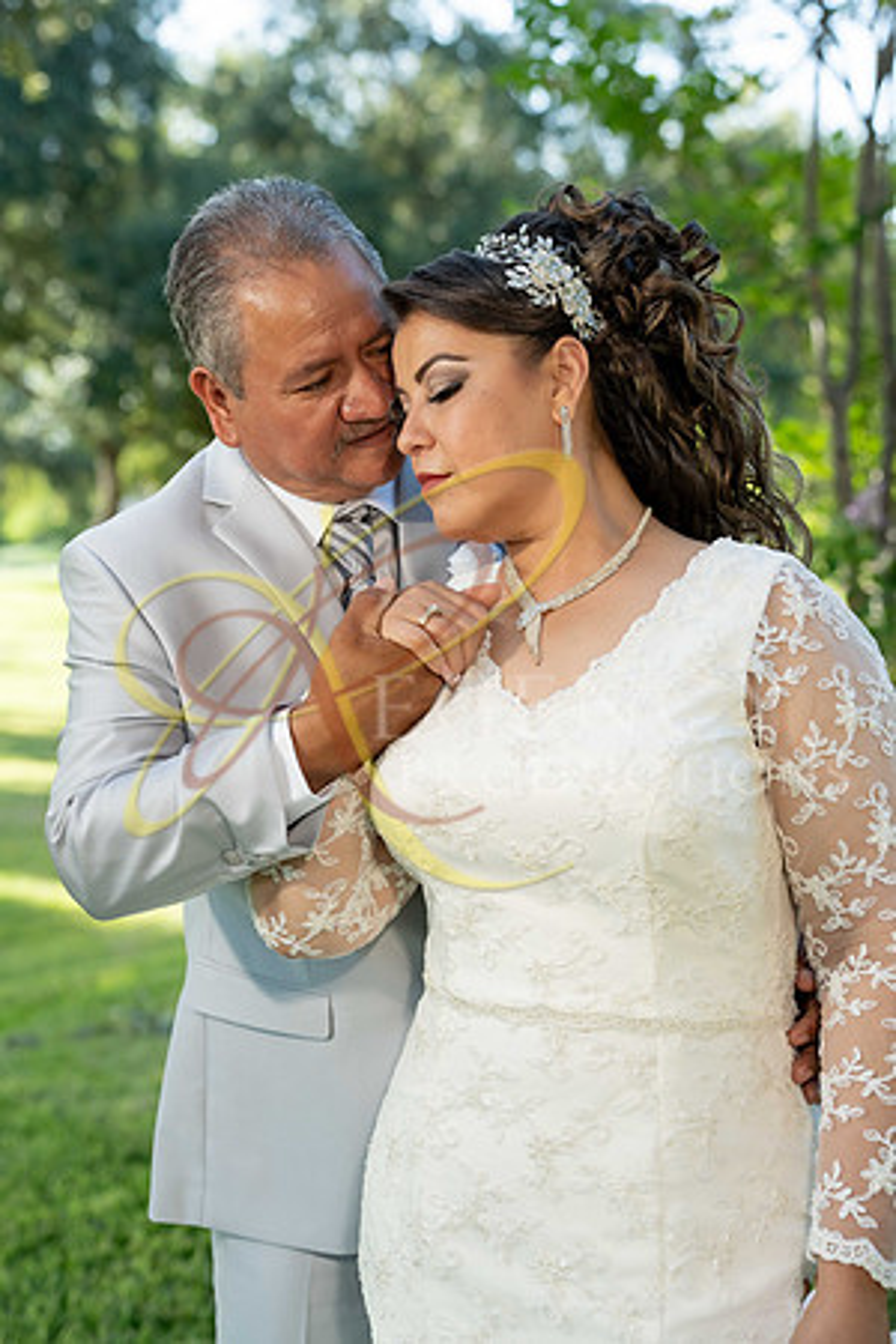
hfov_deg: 20.9
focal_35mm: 65
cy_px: 672
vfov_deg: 31.0
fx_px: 2426
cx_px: 448
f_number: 4
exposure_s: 1/500
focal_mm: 65
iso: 500
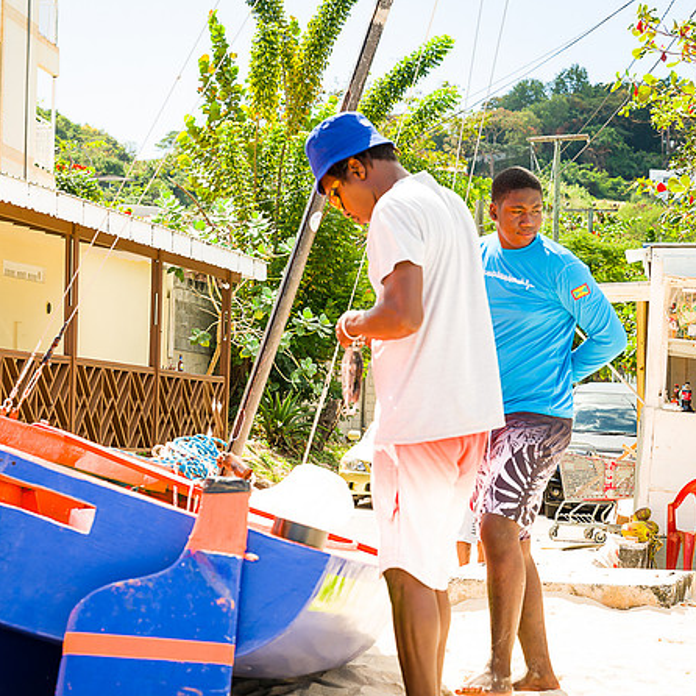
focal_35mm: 90
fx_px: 2047
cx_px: 313
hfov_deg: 19.3
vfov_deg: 19.3
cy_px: 348
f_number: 6.3
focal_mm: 70
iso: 250
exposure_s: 1/320
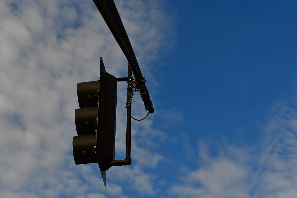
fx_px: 677
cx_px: 148
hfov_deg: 24.8
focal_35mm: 82
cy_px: 99
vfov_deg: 16.7
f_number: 16
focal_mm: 55
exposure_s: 1/200
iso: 200
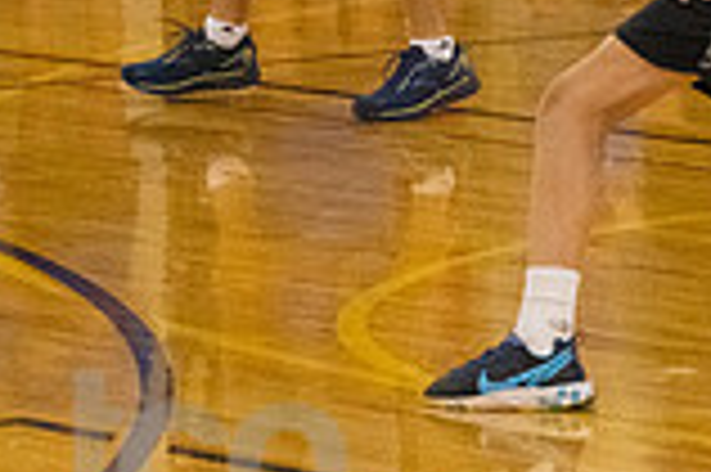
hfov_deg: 5.5
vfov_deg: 3.7
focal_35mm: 375
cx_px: 850
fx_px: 7398
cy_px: -101
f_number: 4
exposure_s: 1/800
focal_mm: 102
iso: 10000
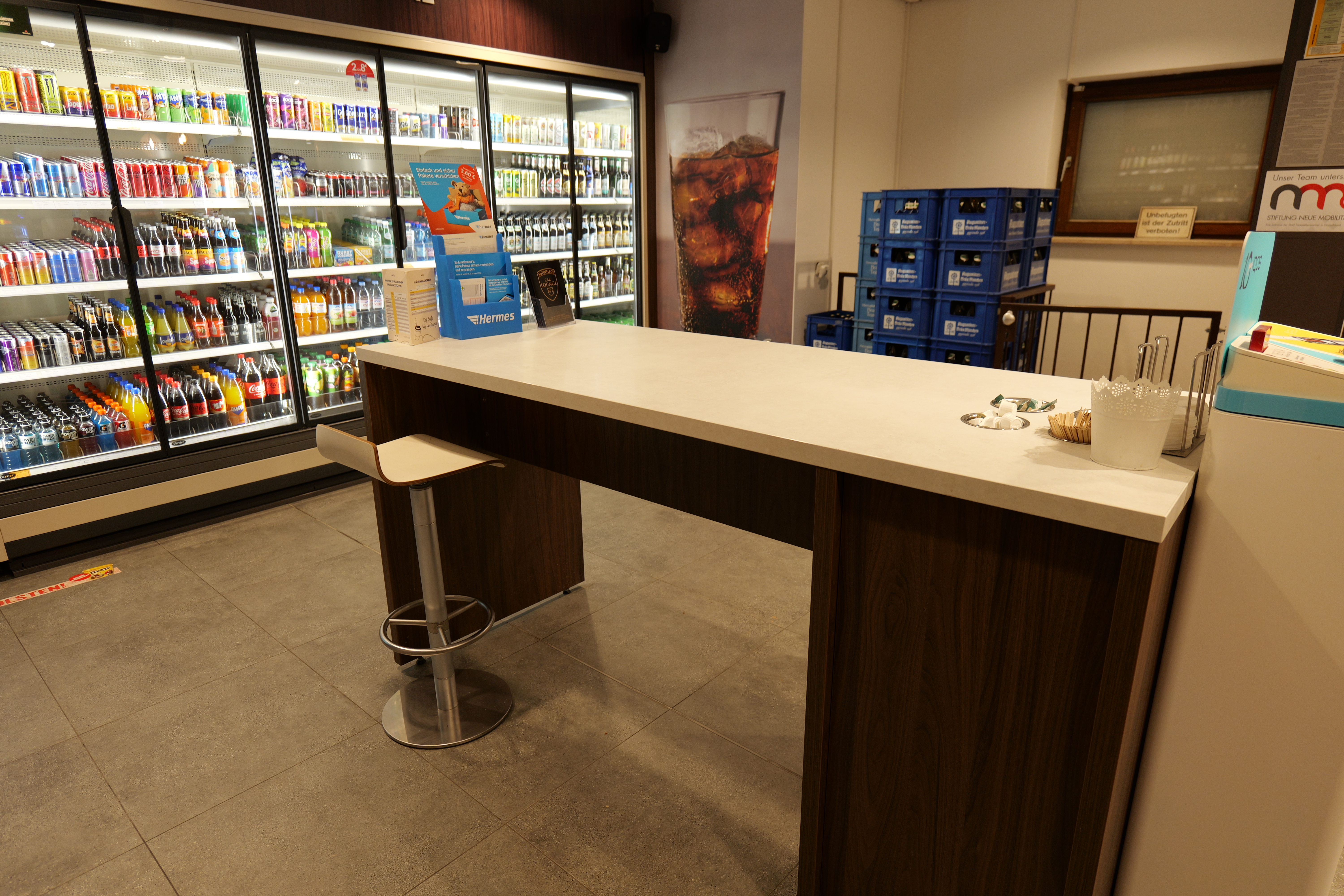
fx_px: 747
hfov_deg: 84.0
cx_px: 672
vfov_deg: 61.9
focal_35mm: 20
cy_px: 448
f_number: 3.5
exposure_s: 1/100
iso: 800
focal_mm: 20
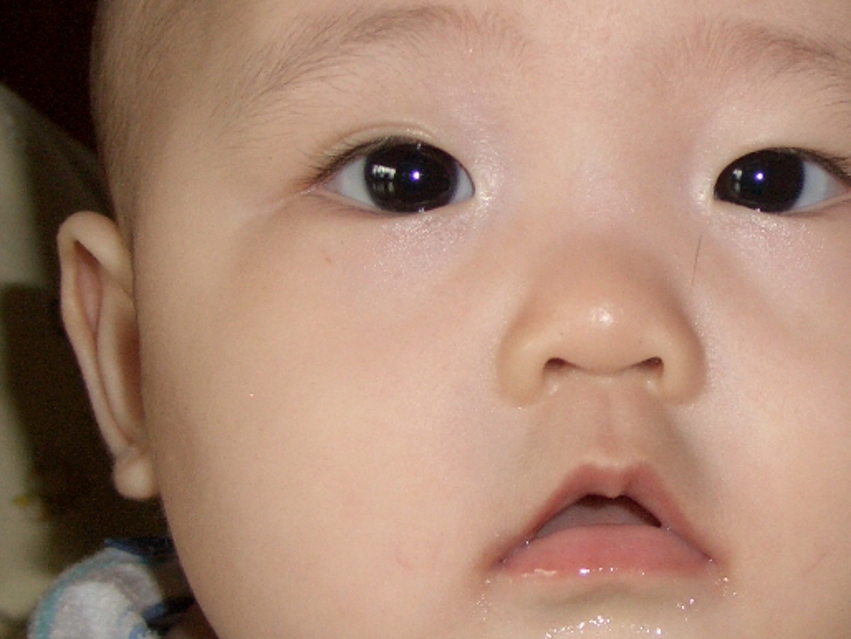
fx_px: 2632
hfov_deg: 17.9
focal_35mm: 107
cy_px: 320
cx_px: 858
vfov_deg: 13.8
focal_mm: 9.2
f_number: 3
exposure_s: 1/60
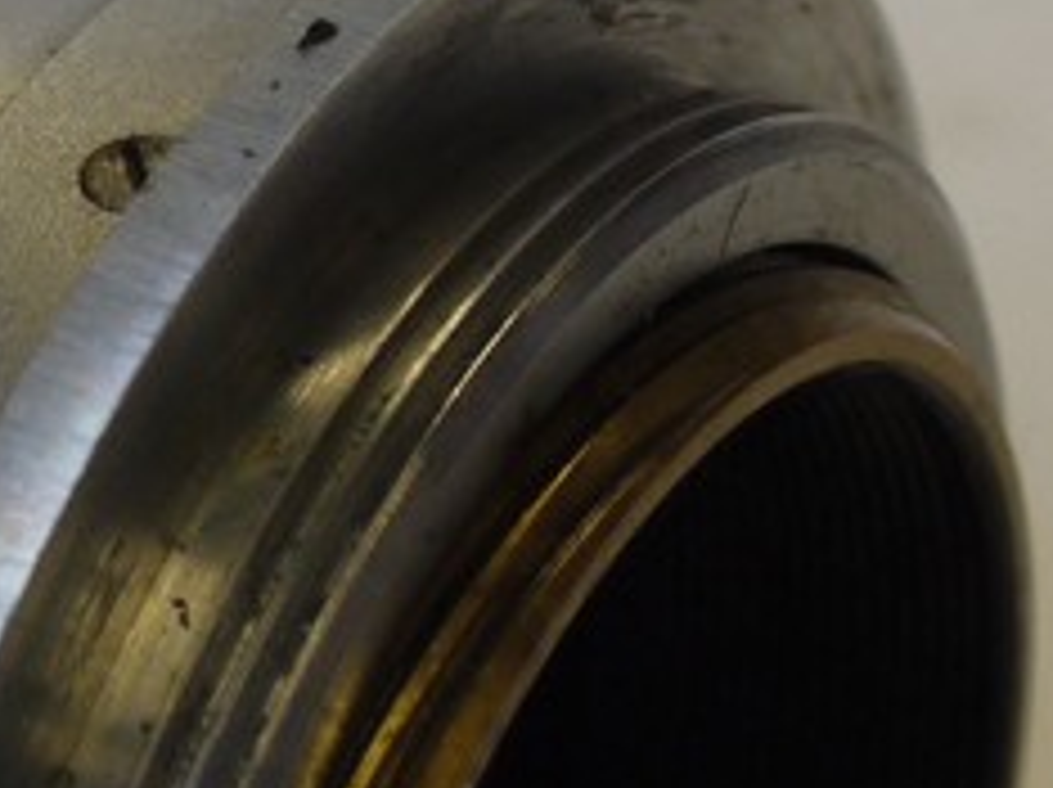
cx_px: -410
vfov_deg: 4.8
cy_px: 824
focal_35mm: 308
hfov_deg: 6.4
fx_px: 9360
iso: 400
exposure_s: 1/60
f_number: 8
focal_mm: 30
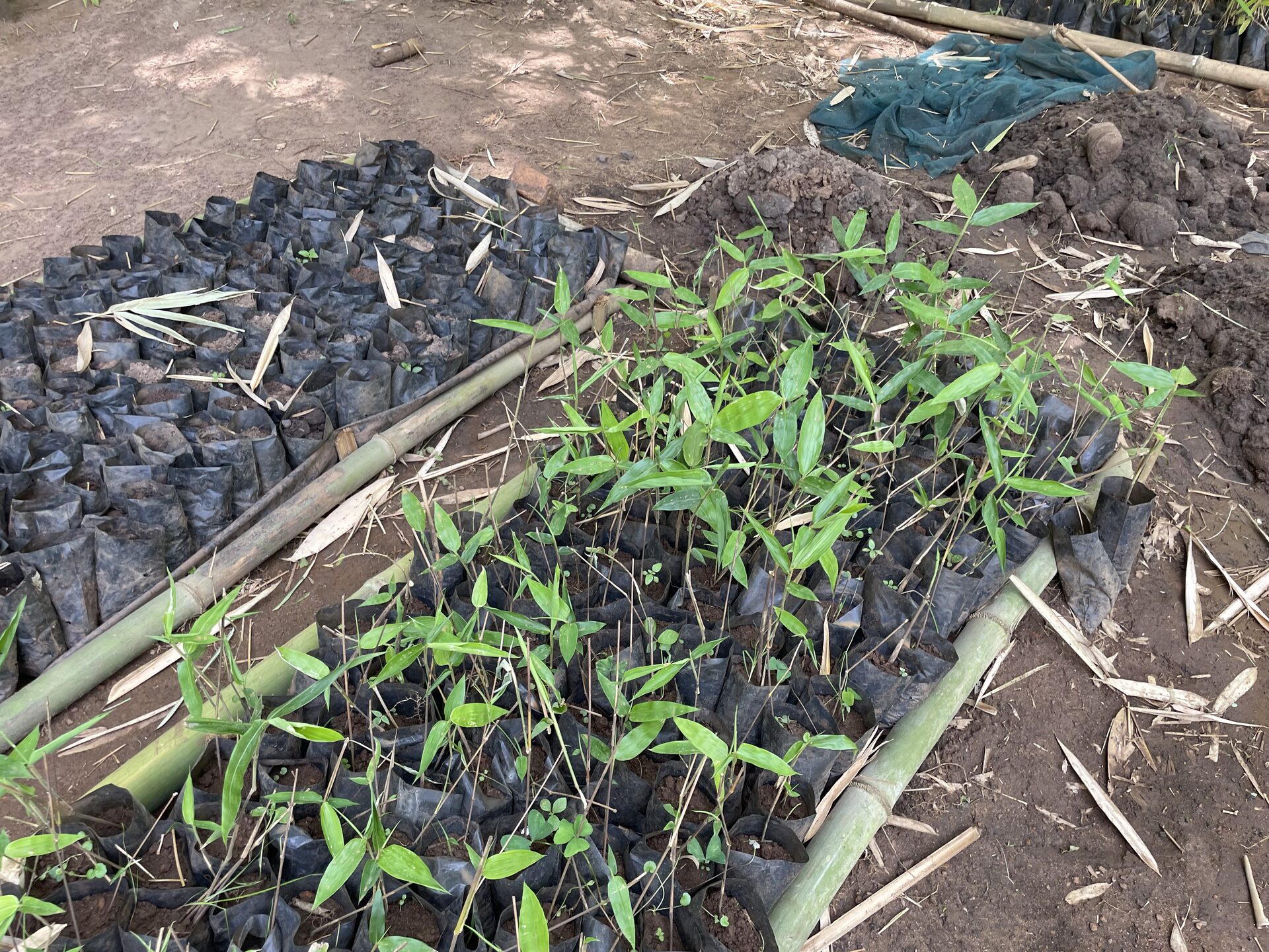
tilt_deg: -42.3
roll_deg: -3.1
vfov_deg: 53.1
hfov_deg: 67.3
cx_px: 634
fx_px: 953
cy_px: 476
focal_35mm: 26
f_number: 1.6
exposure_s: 1/121
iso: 40
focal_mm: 4.2
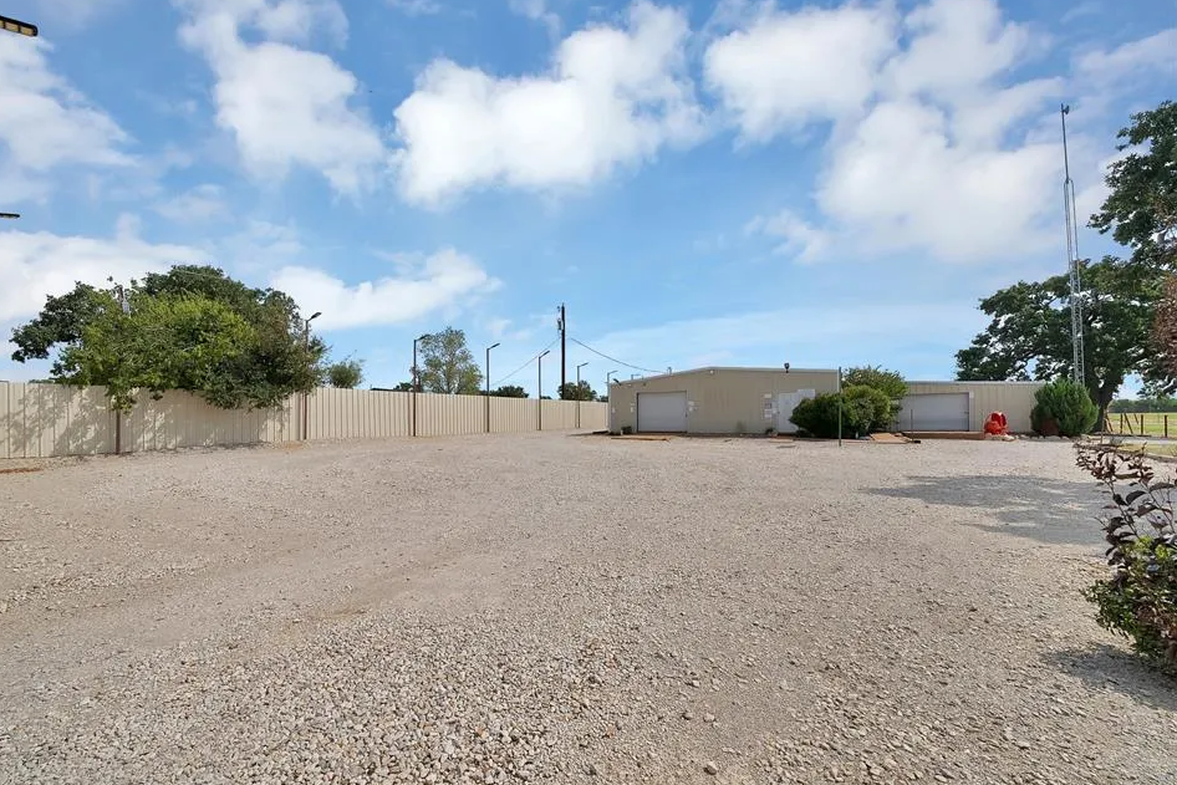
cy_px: 417
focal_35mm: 13
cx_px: 541
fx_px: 425
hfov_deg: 108.1
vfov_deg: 85.3
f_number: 10
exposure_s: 1/640
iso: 640
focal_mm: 12
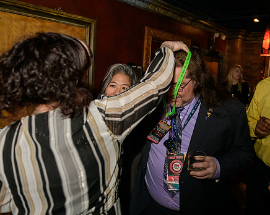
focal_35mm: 30
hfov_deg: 58.1
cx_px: 169
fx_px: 240
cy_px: 97
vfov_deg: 48.4
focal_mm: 24
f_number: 3.2
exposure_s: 1/125
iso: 1600
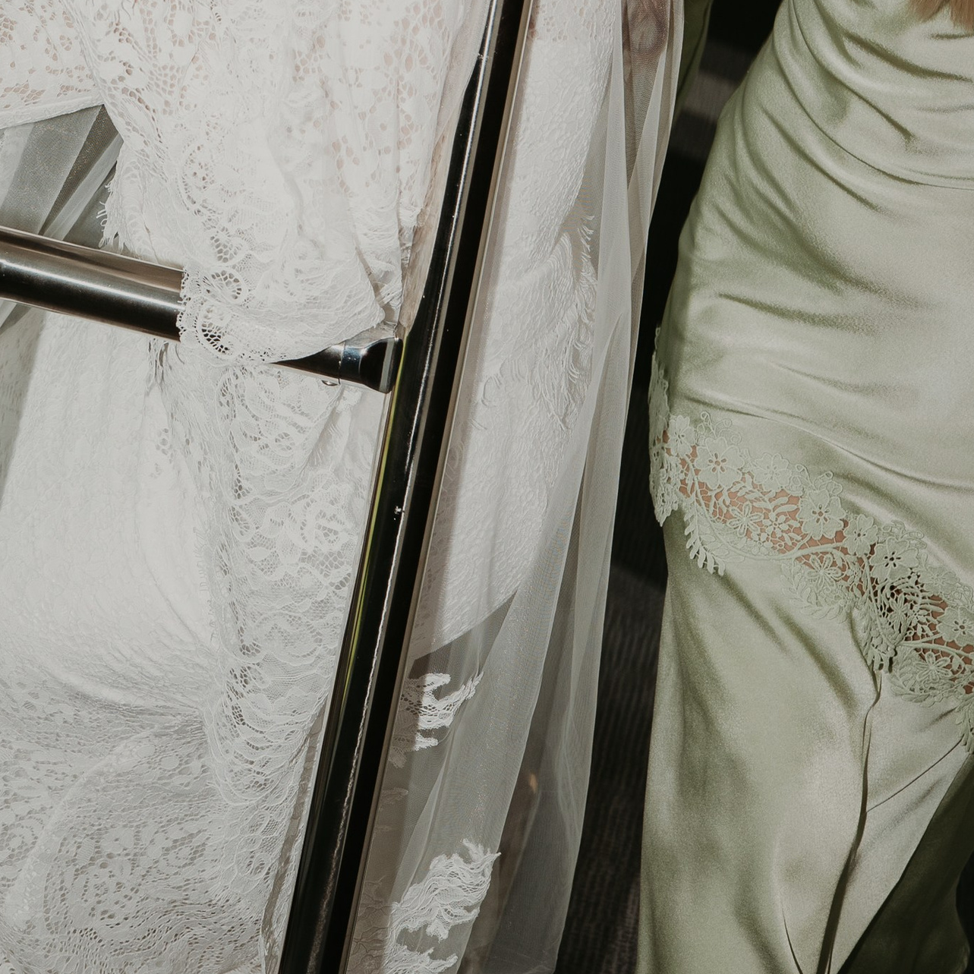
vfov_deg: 18.3
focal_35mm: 89
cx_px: 100
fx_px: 2833
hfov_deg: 19.2
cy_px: -245
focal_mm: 35
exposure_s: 1/250
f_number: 7.1
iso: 320
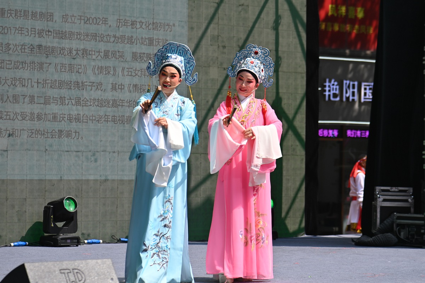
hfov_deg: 15.3
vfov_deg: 10.2
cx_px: 212
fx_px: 1581
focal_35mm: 134
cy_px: 142
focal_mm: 112
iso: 100
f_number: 5
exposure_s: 1/640
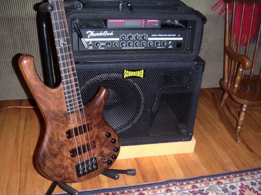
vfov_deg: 36.8
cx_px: 129
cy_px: 99
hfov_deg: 47.9
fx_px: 294
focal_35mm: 39
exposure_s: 1/50
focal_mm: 6
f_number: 2.8
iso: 160
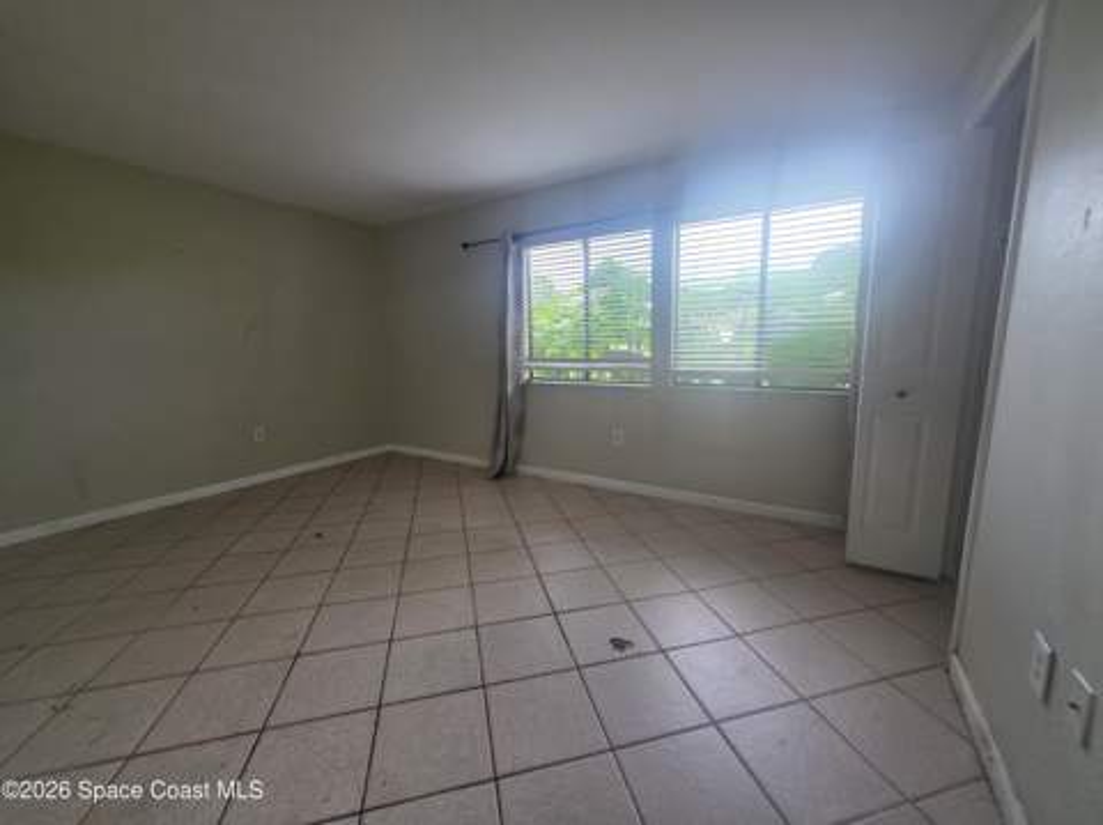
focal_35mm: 13
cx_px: 552
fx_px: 414
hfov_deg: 106.2
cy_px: 412
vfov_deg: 89.8
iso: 125
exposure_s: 1/120
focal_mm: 2.2
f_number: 1.9
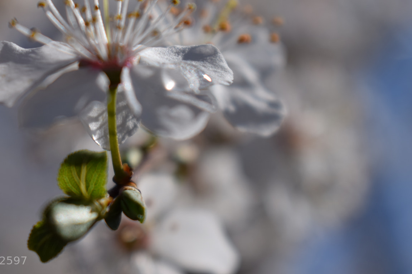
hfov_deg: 17.8
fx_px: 1312
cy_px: 98
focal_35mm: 115
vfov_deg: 11.9
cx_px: 126
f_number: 5.6
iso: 125
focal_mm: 55
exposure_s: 1/2000
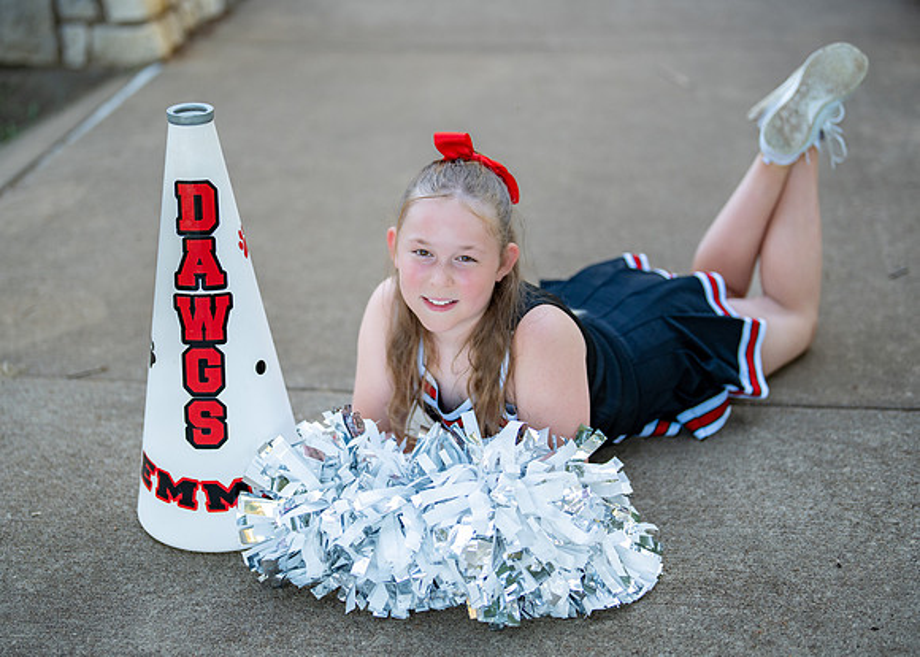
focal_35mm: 61
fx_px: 1591
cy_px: 310
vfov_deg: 23.3
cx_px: 423
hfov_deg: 32.2
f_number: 1.2
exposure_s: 1/640
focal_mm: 50
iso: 200
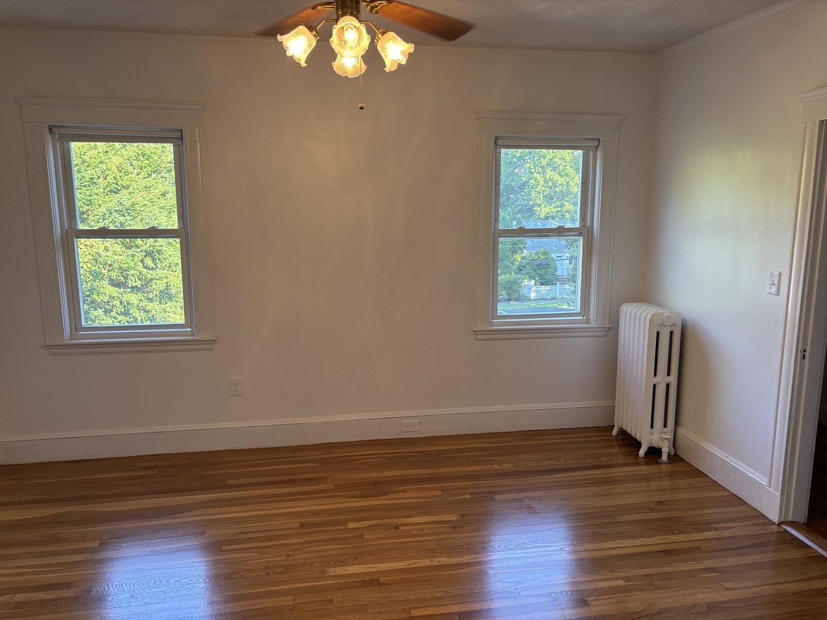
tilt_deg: -10.4
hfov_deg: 67.3
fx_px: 621
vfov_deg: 53.1
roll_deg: -0.1
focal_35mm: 26
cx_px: 414
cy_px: 310
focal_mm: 5.96
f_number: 1.6
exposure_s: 1/60
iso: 64
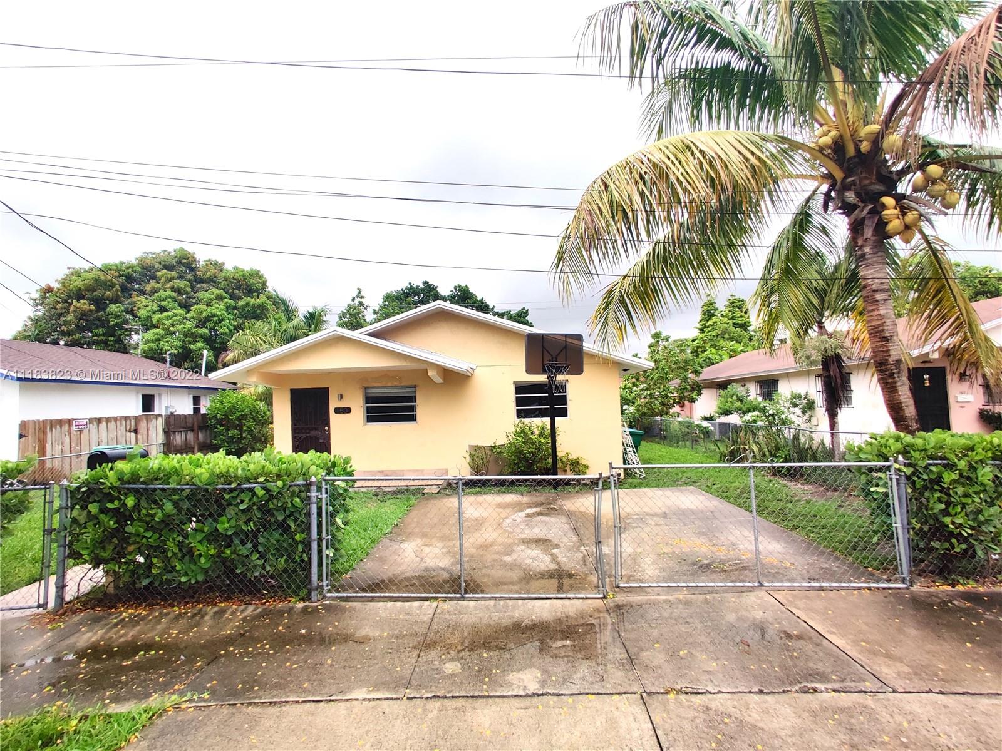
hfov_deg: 106.2
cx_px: 501
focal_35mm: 13
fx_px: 376
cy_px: 376
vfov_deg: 89.9
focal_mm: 2.25
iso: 200
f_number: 2.2
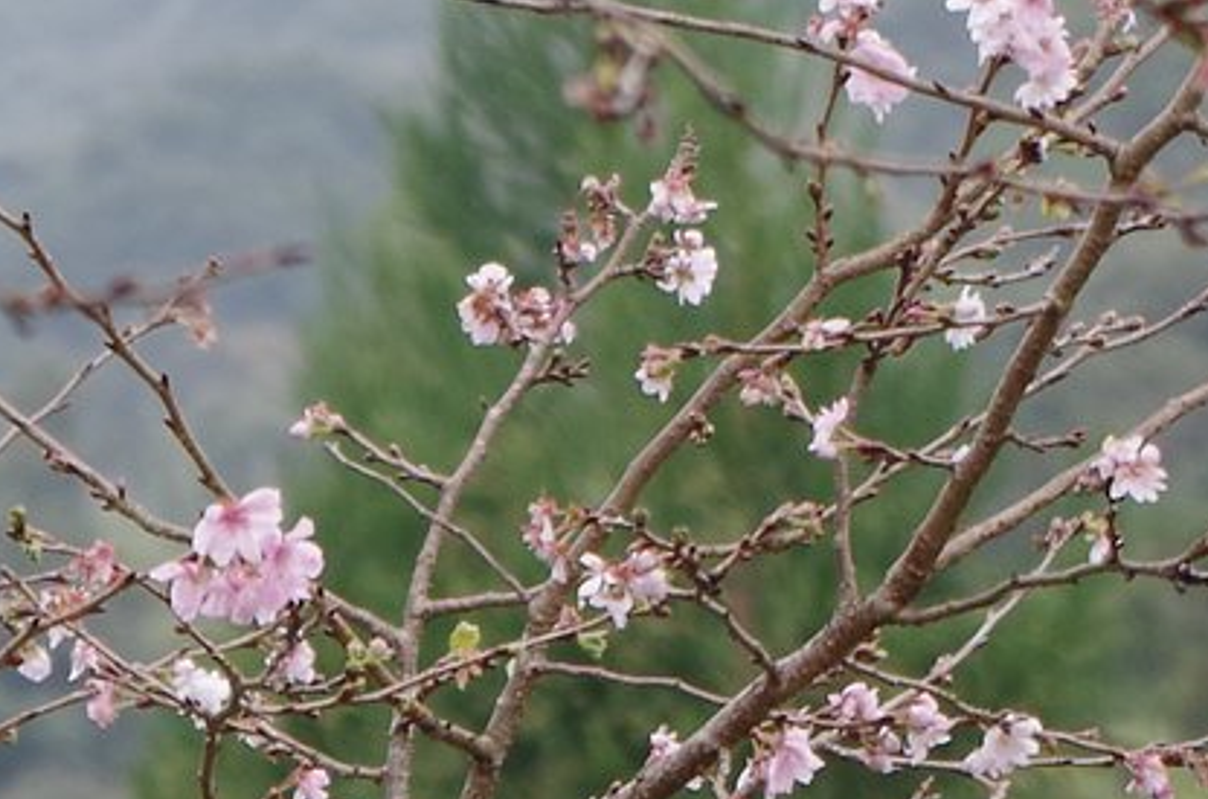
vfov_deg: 3.4
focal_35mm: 406
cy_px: 1084
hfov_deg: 5.1
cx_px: -305
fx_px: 13603
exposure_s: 1/100
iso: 400
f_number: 5.6
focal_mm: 55
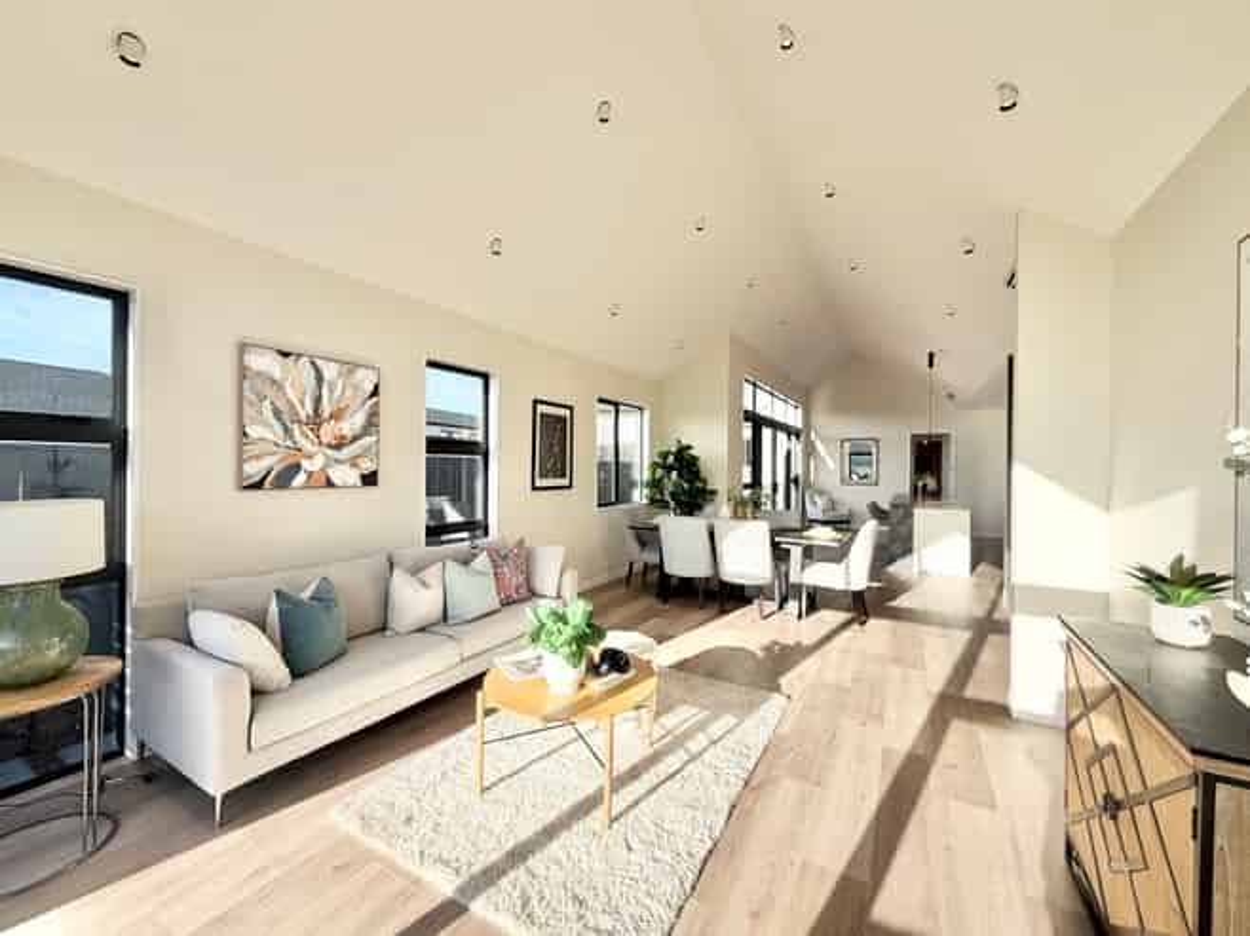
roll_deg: -0.8
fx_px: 505
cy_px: 468
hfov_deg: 102.1
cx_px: 625
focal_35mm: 14
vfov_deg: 85.6
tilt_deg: -0.3
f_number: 2.2
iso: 40
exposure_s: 1/613
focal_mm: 2.22
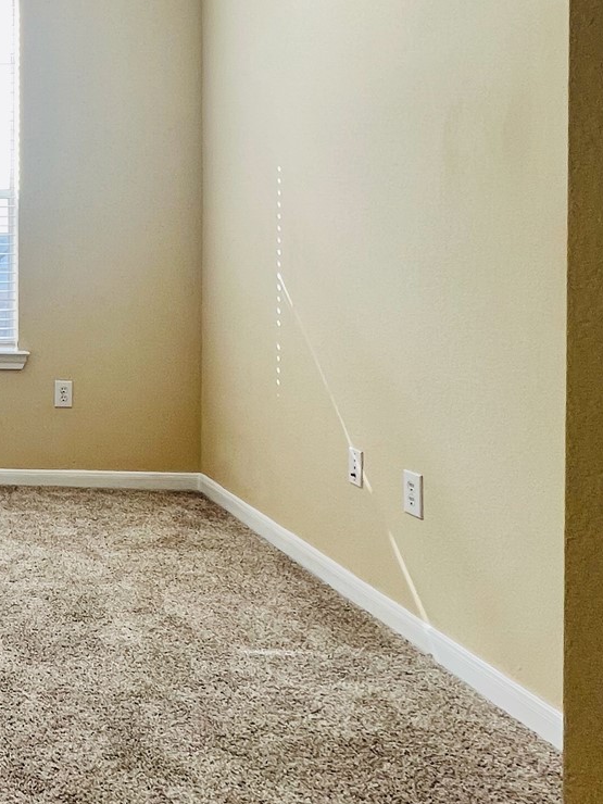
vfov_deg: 50.3
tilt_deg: -0.4
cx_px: -219
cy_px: 261
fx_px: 836
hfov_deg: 29.8
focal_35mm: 36
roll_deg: +0.5
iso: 50
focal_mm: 1.57
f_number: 1.8
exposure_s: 1/120
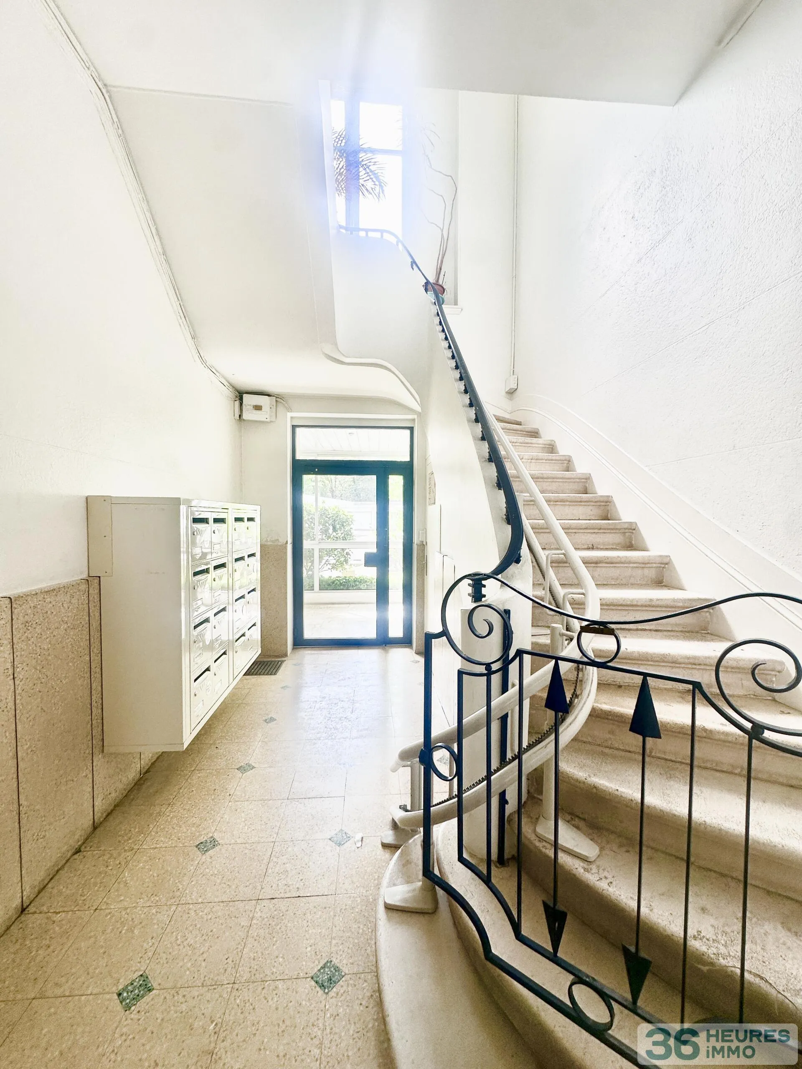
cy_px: 534
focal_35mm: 14
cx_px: 401
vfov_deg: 102.1
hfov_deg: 85.7
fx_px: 432
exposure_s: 1/99
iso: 64
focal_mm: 2.22
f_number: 2.2
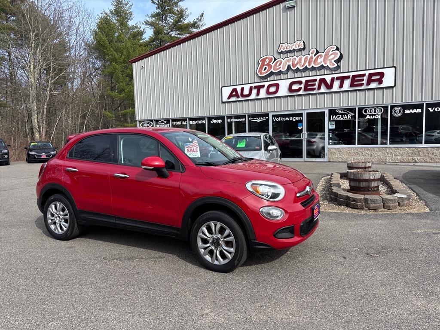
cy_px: 165
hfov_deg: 67.3
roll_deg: +1.1
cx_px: 220
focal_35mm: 26
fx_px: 330
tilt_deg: -2.8
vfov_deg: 53.1
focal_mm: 5.96
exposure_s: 1/2062
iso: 50
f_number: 1.6
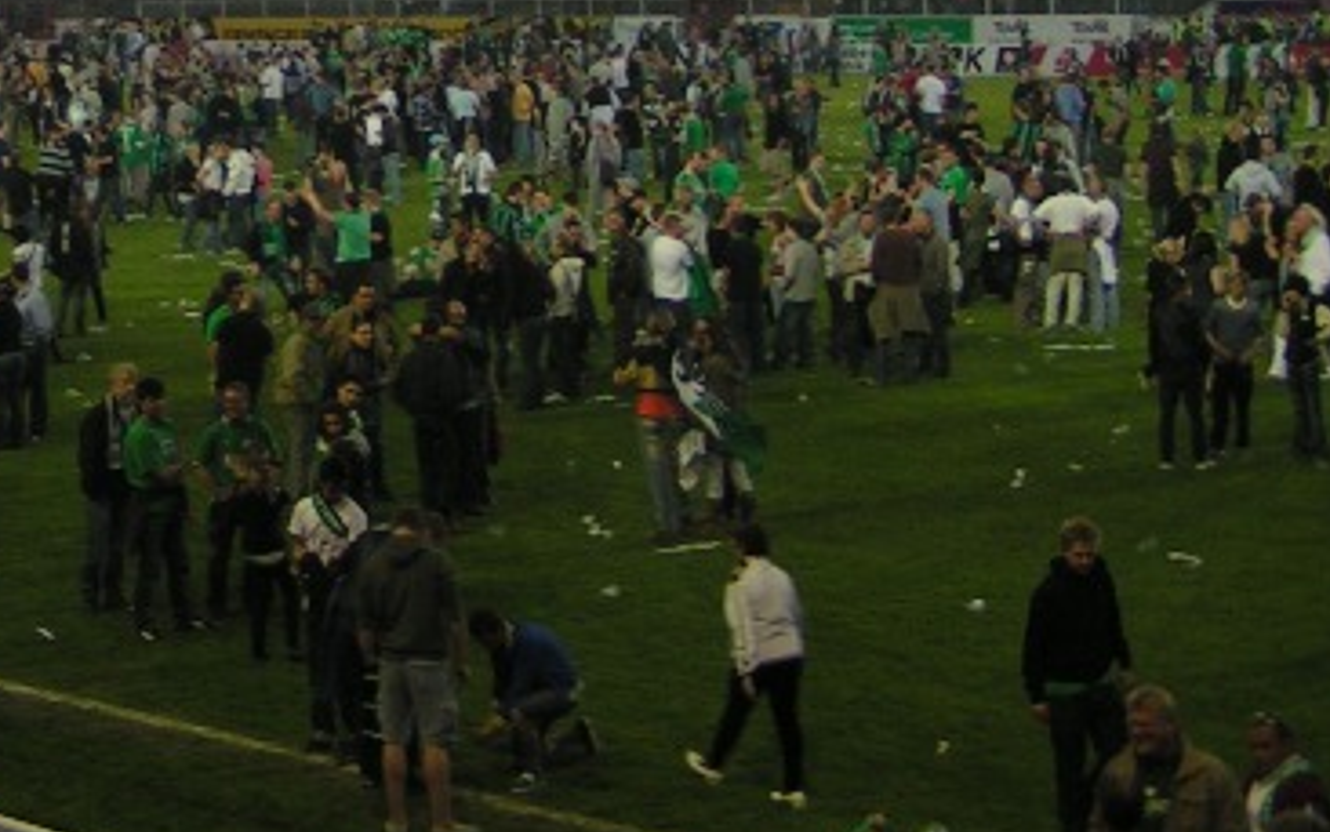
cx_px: 4
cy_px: -240
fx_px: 3191
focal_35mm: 88
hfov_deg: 22.6
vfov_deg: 14.3
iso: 64
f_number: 2.8
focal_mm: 5.8
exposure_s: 1/40
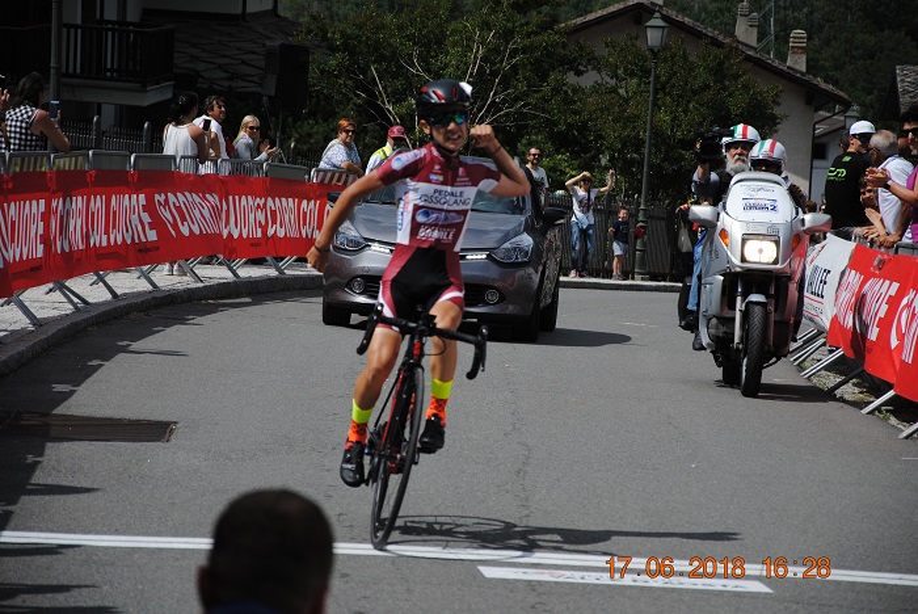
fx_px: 4019
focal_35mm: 158
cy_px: 307
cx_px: 459
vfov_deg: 8.7
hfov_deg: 13.0
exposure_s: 1/1000
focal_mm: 105
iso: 110
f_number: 5.6
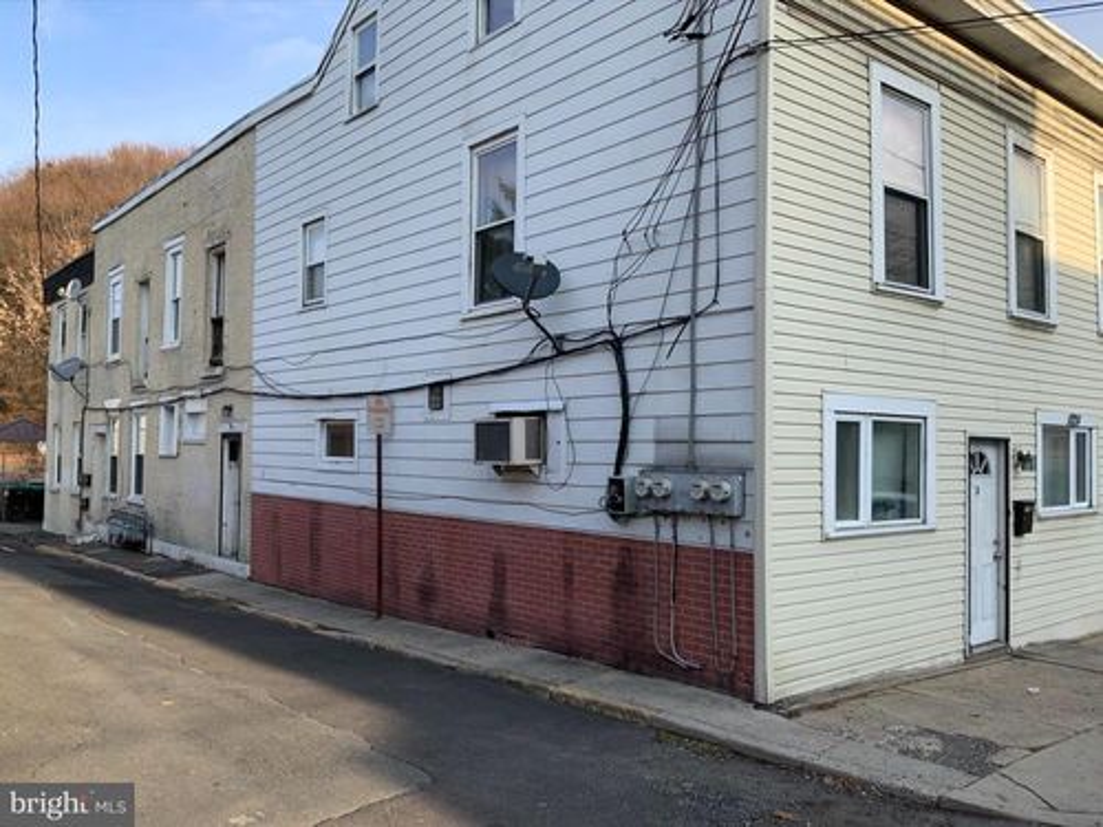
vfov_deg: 48.2
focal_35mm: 29
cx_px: 552
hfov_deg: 61.7
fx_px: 924
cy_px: 414
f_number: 1.8
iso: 16
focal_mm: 3
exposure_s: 1/792
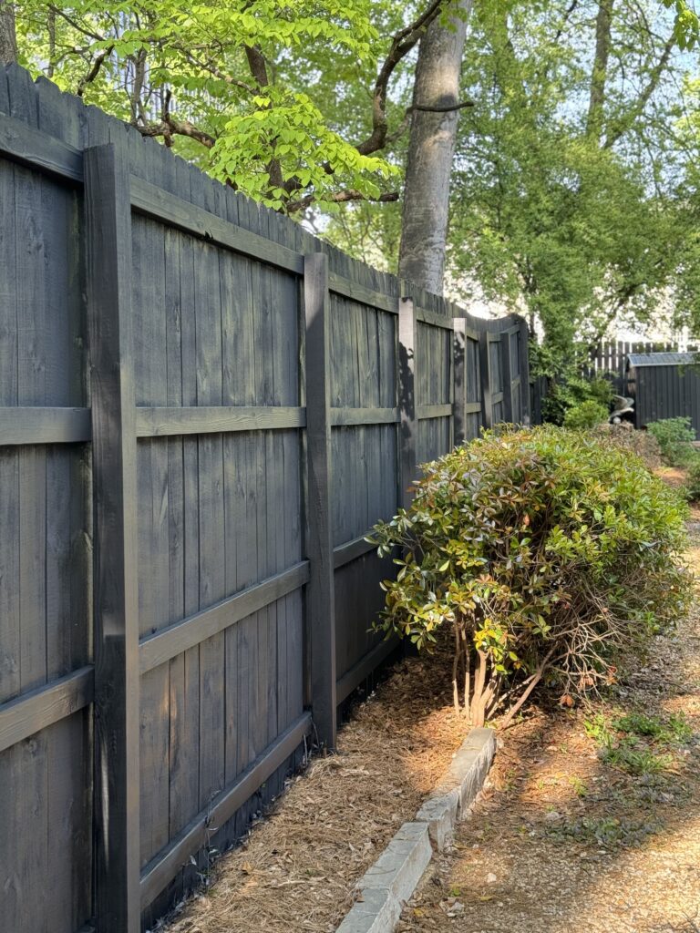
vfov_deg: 39.7
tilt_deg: +0.3
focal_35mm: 48
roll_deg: +0.9
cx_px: 350
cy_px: 466
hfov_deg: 30.3
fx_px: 1294
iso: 100
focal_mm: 6.76
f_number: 1.78
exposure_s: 1/162
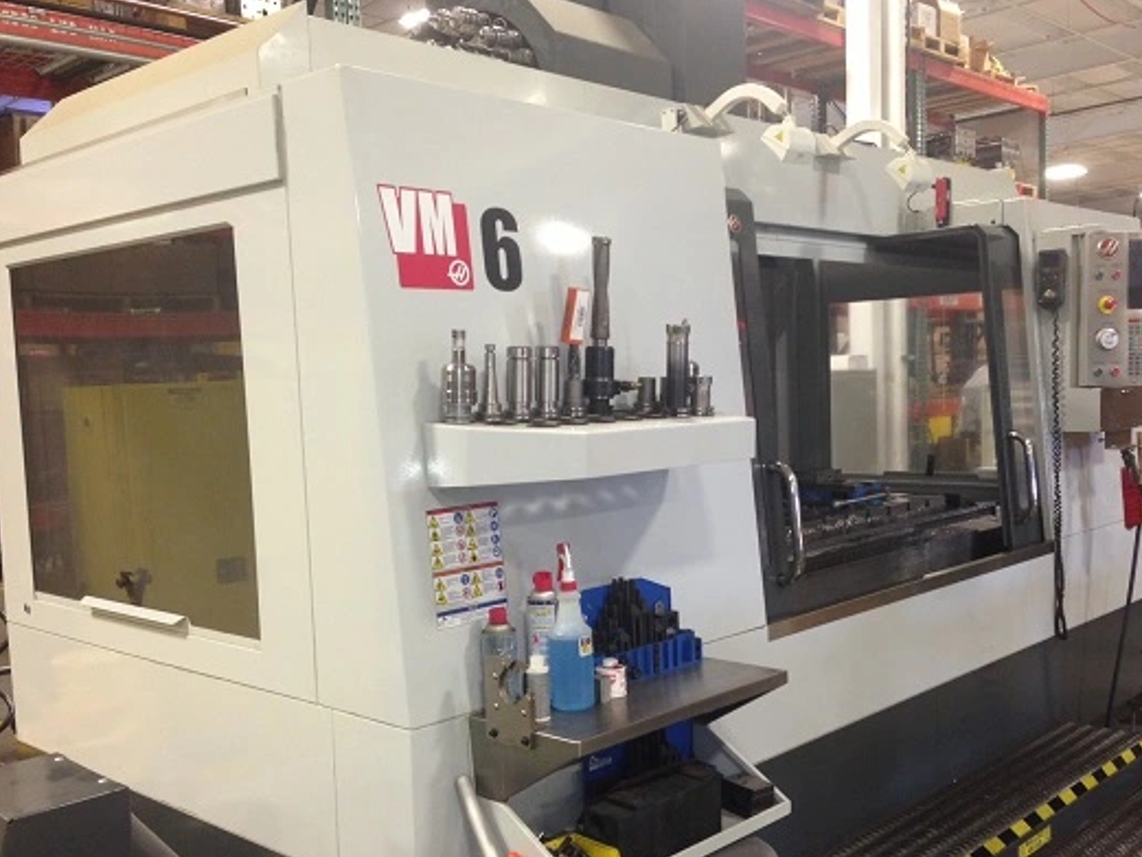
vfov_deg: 37.7
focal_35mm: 38
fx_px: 1254
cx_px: 642
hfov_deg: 48.9
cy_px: 487
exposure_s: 1/20
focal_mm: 4.13
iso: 100
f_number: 2.4
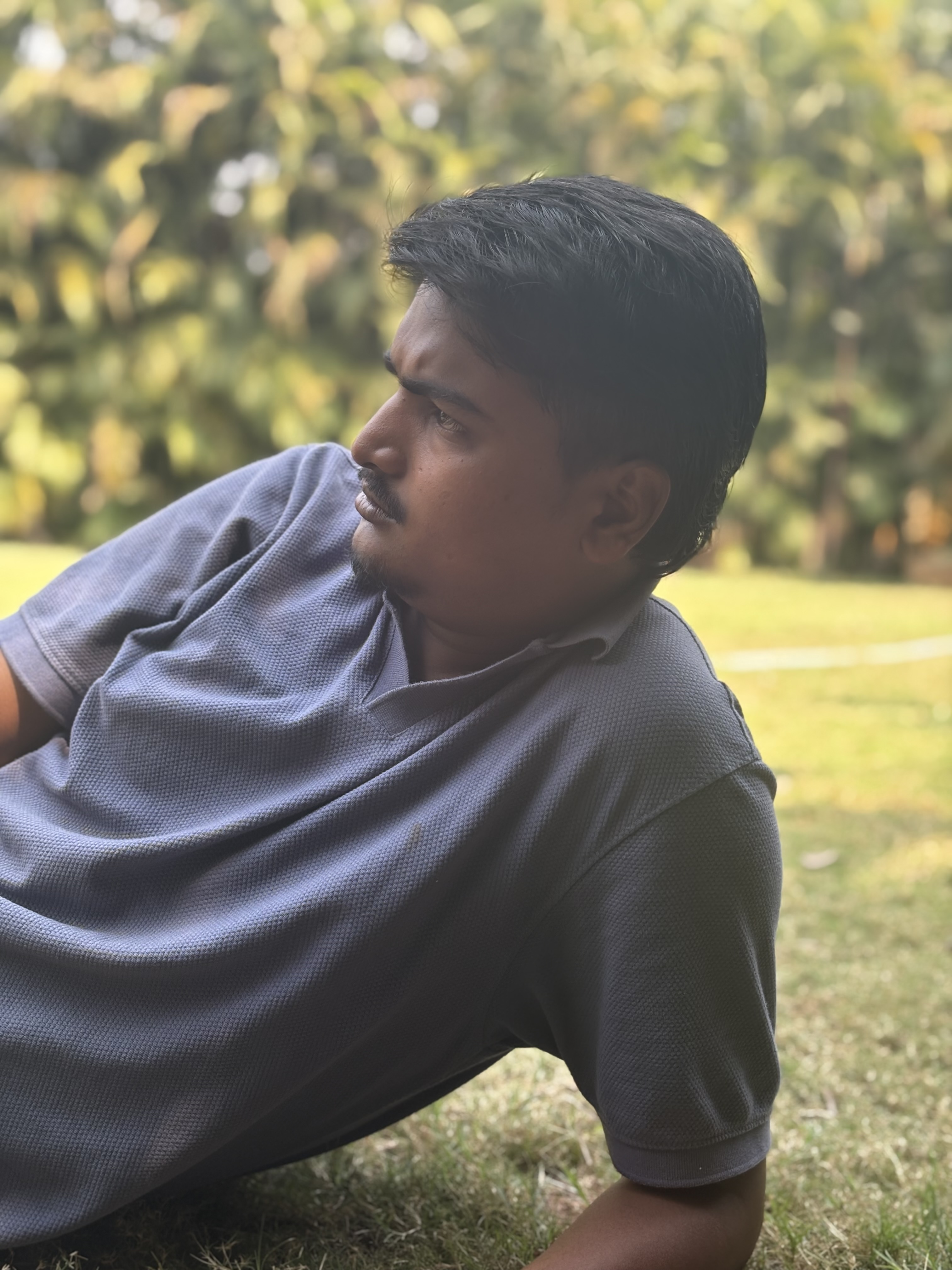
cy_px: 635
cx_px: 476
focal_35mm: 52
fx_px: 1907
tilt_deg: -4.6
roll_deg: -4.5
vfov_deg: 36.8
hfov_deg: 28.0
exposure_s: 1/289
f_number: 1.6
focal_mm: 5.96
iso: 50
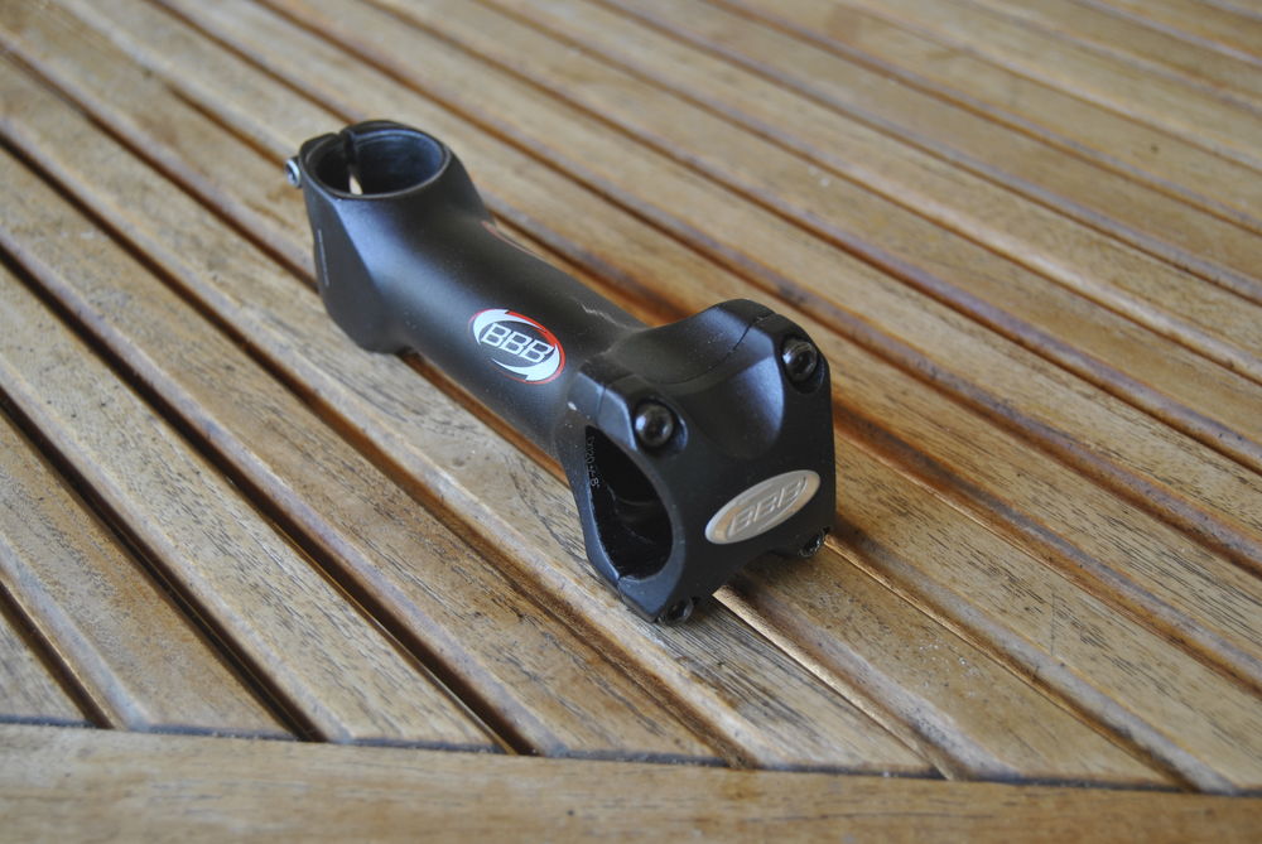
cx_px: 631
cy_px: 422
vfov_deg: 25.8
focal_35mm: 52
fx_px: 1842
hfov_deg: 37.8
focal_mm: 35
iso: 200
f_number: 4.5
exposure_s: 1/80
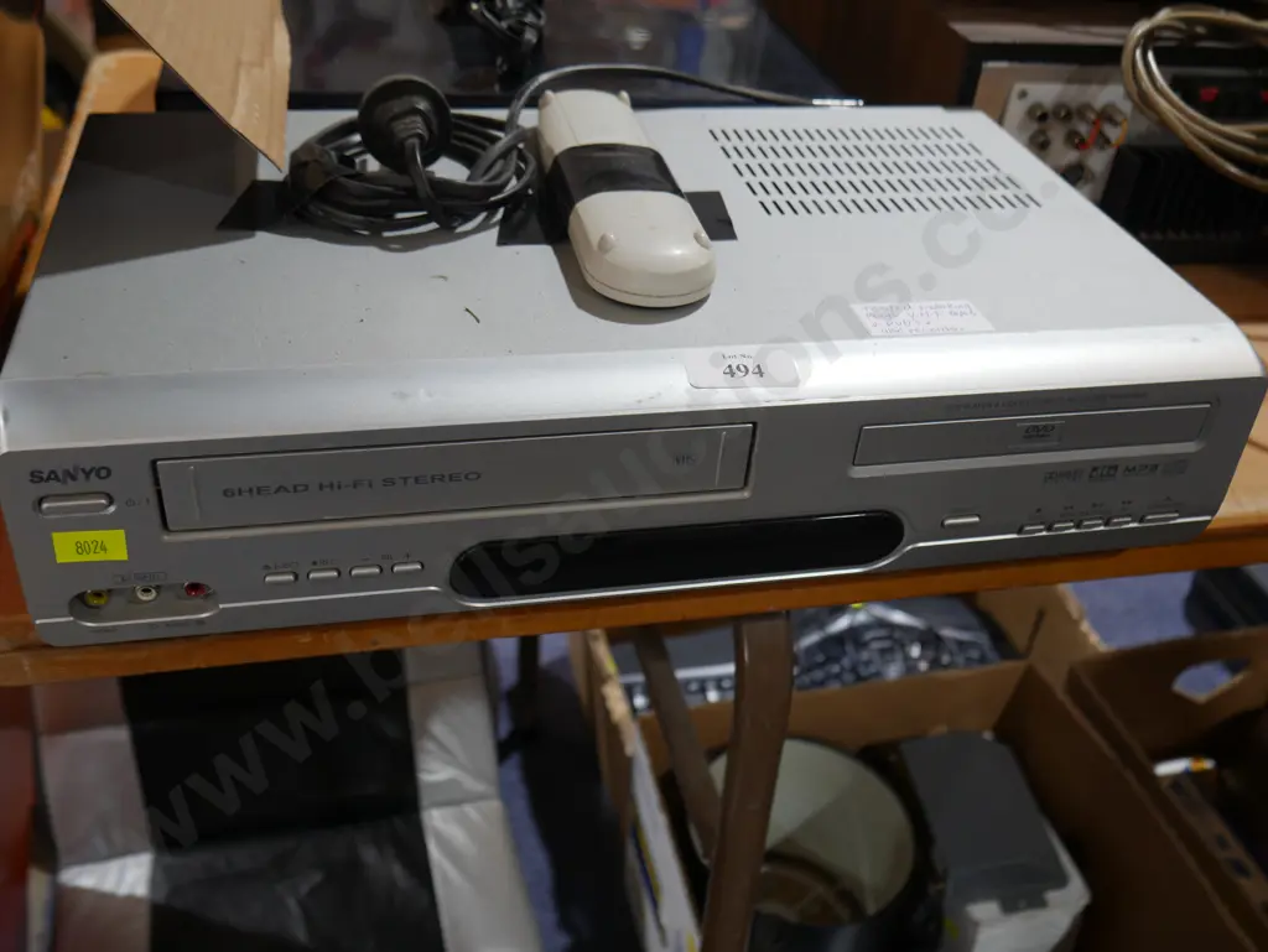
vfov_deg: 39.7
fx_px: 1319
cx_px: 634
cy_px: 476
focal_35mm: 36
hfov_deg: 51.3
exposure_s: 1/60
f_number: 4
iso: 320
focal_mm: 18
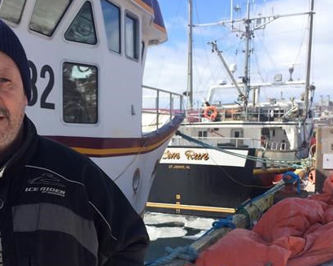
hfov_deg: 41.1
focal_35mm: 45
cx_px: 149
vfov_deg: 33.1
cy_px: 183
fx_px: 443
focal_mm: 4.15
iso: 32
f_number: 2.2
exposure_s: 1/1580
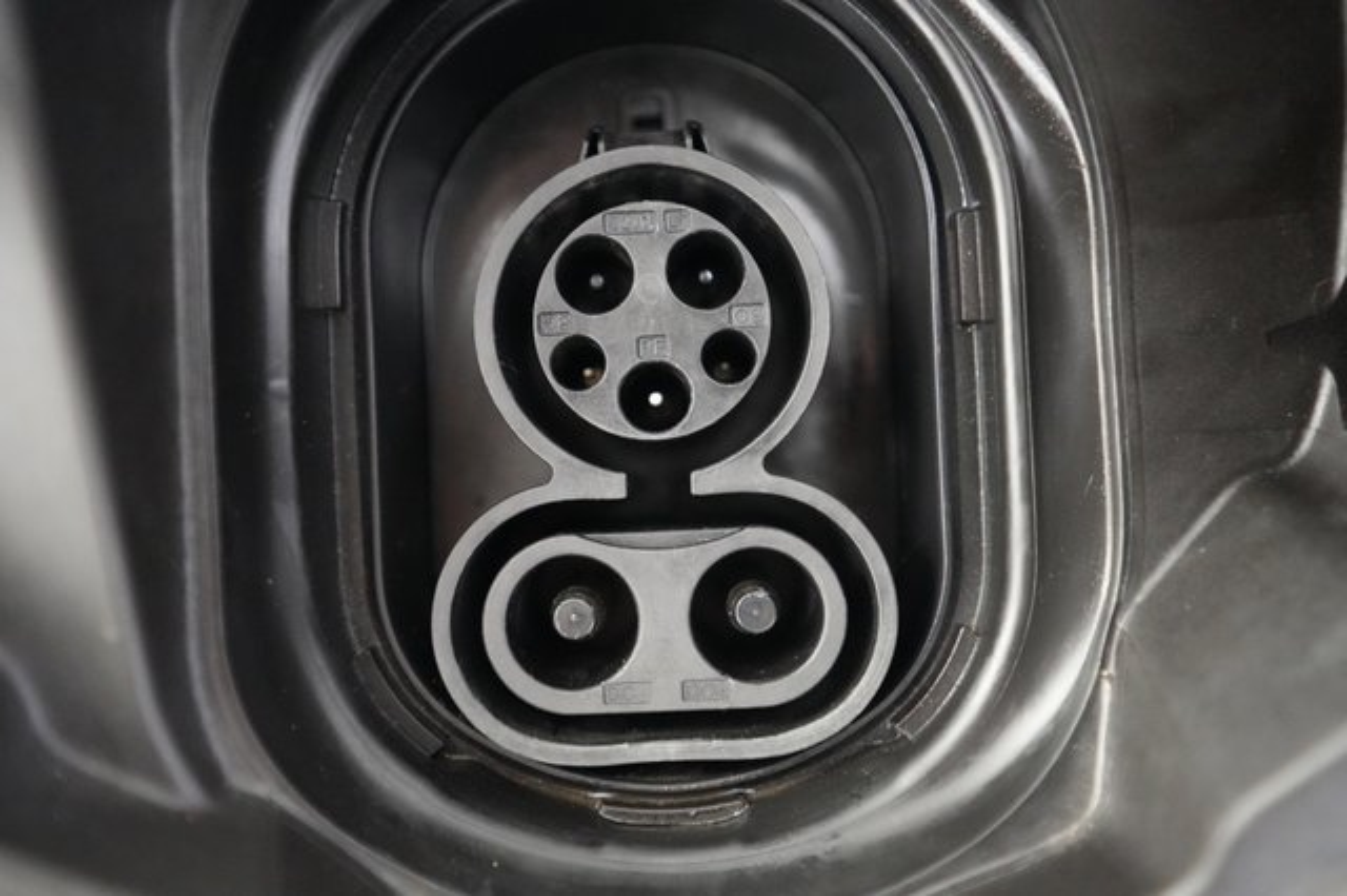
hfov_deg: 65.5
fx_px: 1047
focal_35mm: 28
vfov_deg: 46.4
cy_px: 448
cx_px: 674
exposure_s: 1/40
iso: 12800
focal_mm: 28
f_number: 2.8
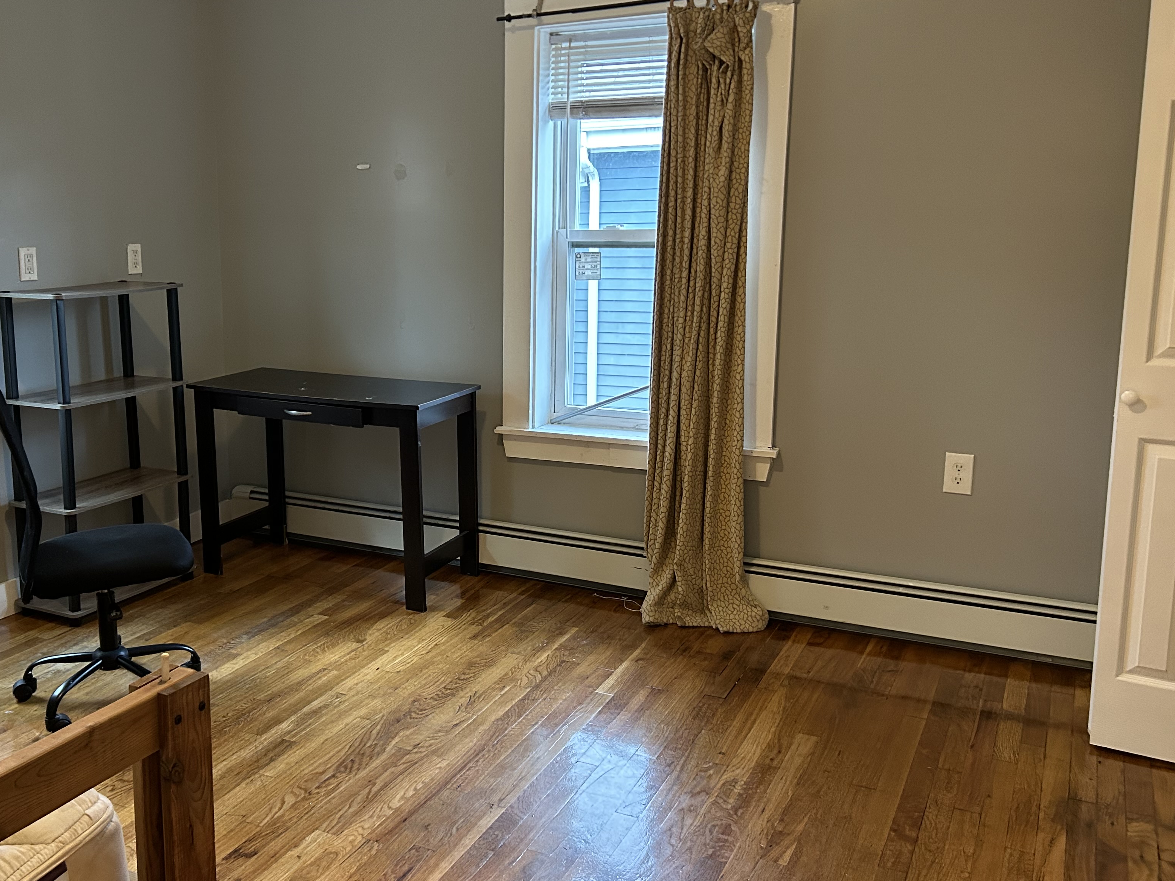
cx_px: 456
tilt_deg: -9.1
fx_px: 1154
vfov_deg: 41.8
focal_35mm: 34
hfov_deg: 53.5
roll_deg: +0.2
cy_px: 407
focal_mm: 5.7
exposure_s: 1/60
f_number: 1.5
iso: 400
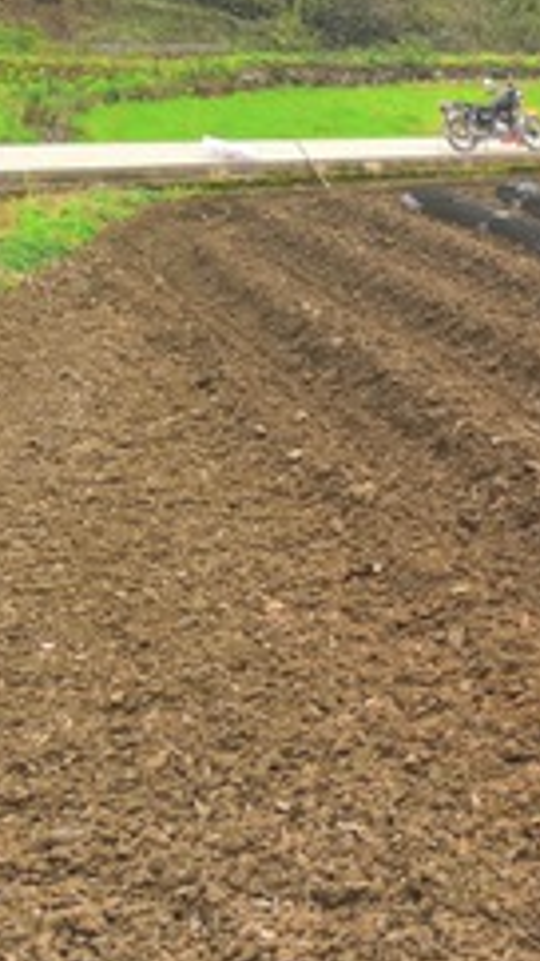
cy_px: 564
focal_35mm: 73
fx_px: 1860
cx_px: 1116
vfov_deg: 28.9
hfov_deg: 13.8
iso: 50
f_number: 1.8
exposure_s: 1/197
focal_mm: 3.95
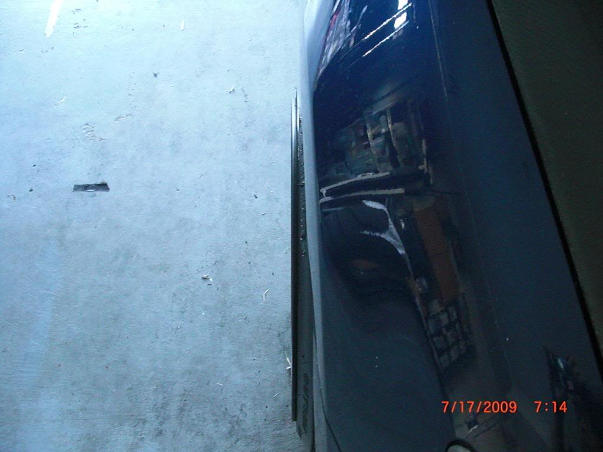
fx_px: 627
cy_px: 226
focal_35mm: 36
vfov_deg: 39.7
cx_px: 302
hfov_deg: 51.4
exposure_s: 1/40
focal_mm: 6.3
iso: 800
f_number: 2.8
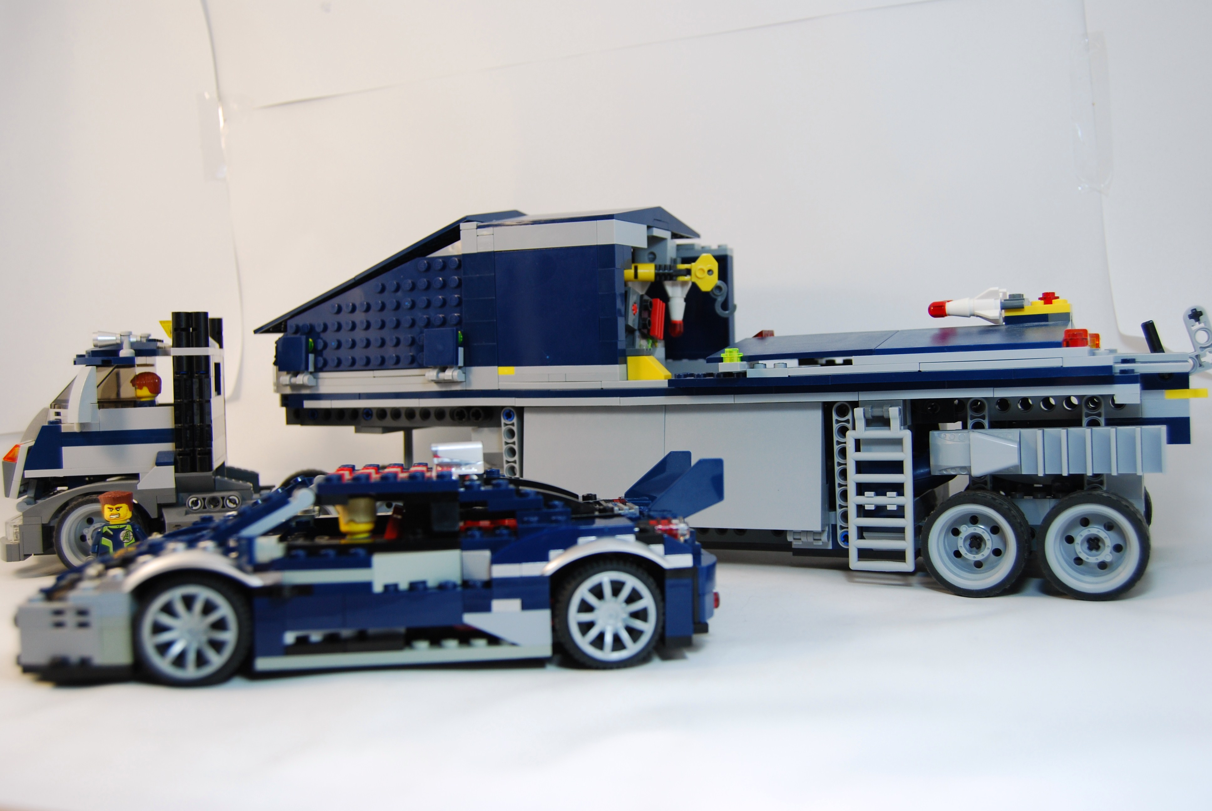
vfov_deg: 38.5
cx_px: 606
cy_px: 406
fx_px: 1163
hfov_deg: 55.0
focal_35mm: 34
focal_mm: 23
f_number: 4.5
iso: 200
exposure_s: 1/80
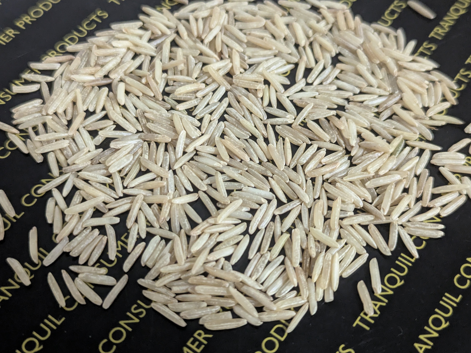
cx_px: 236
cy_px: 176
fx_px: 653
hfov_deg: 39.7
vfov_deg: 30.3
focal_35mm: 48
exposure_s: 1/25
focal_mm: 6.81
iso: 934
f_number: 1.85
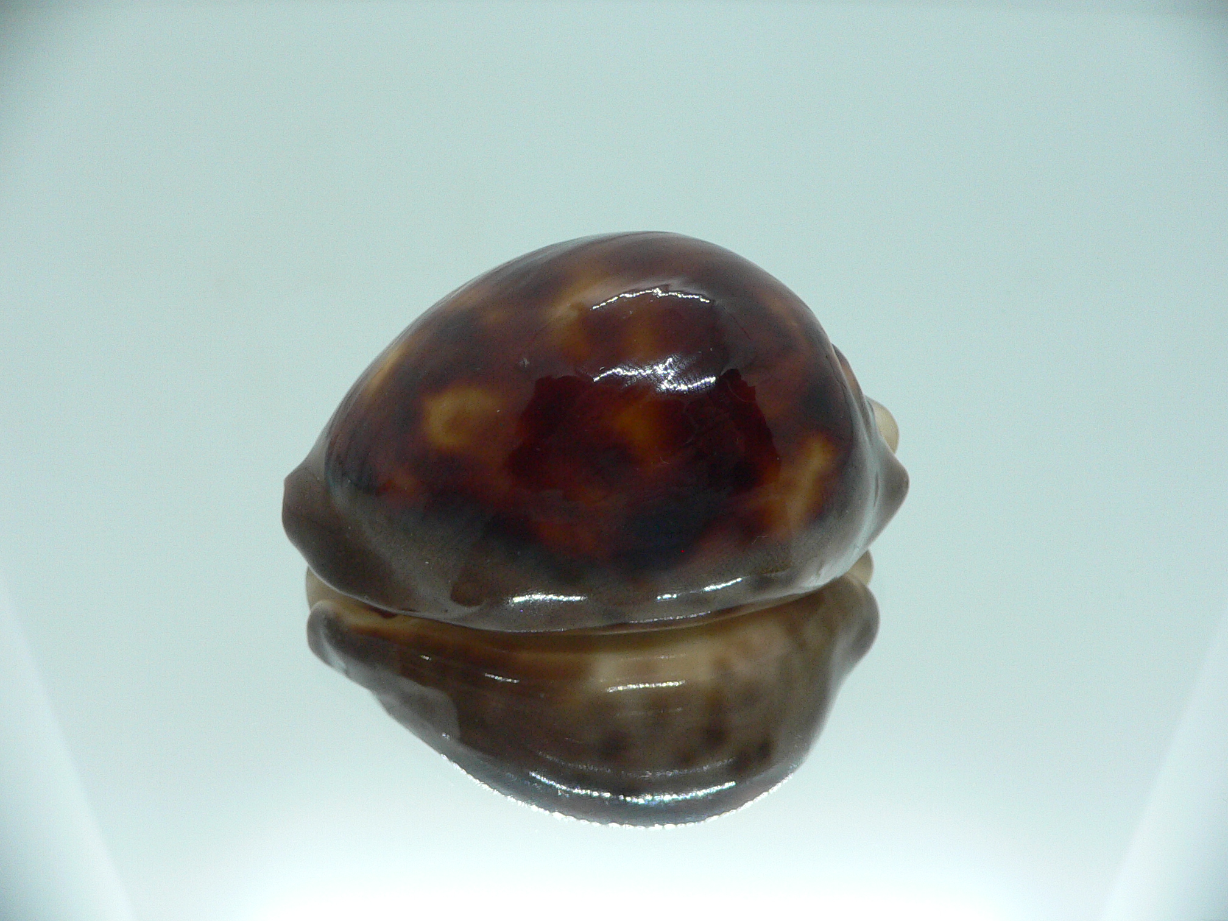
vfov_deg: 40.7
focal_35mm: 35
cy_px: 460
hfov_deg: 52.6
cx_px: 614
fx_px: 1242
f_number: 2.8
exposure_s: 1/60
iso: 150
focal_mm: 4.6
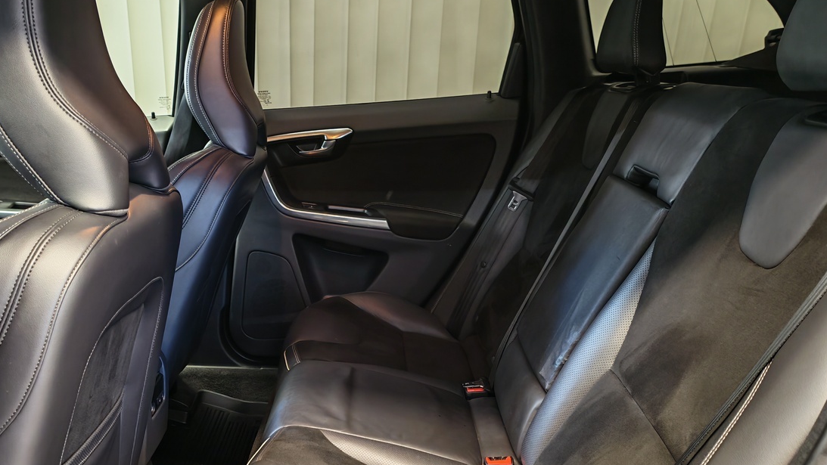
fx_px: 724
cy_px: 386
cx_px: 321
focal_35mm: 33
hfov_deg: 58.9
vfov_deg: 34.3
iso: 400
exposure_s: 1/50
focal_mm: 5.4
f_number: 1.6
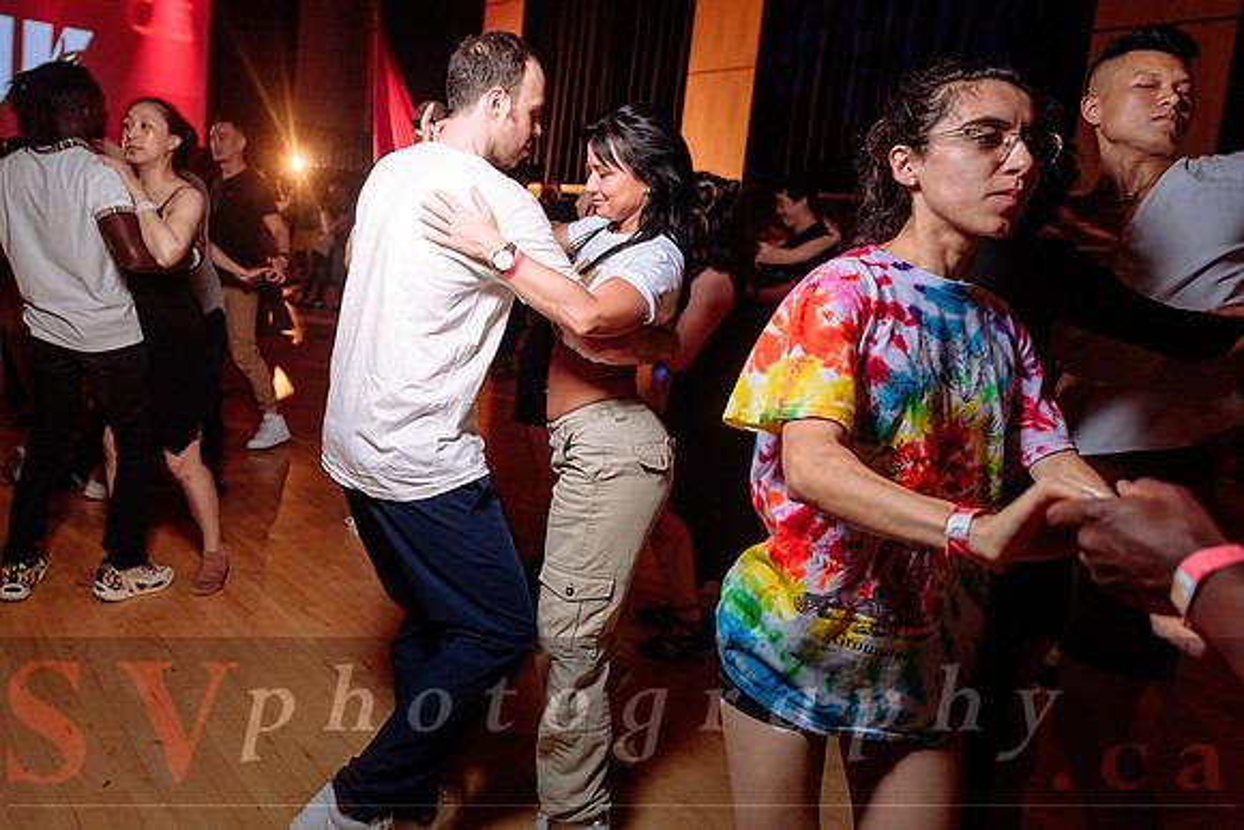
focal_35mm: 28
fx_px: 984
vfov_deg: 45.5
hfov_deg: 64.1
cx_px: 506
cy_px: 337
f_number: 3.2
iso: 1000
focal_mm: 24
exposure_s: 1/30
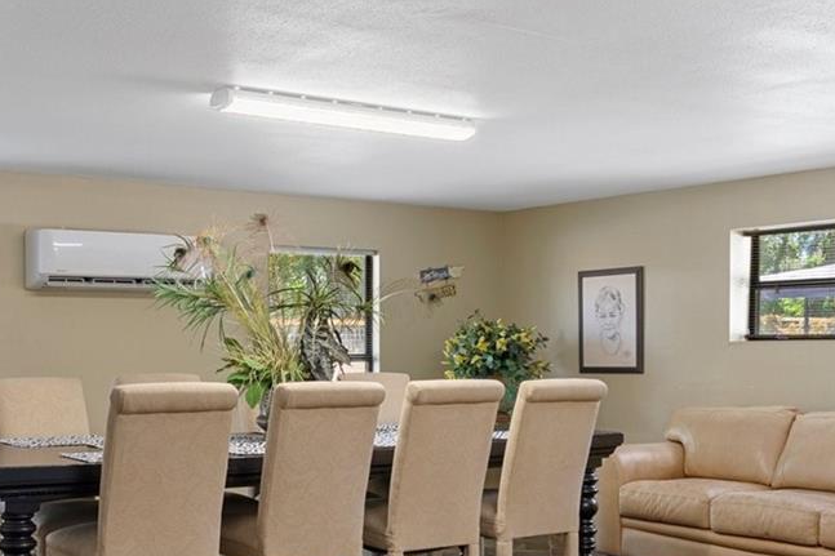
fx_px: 1090
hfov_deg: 41.6
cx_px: 310
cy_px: 408
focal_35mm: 47
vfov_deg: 28.3
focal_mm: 19
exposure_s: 1
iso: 320
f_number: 9
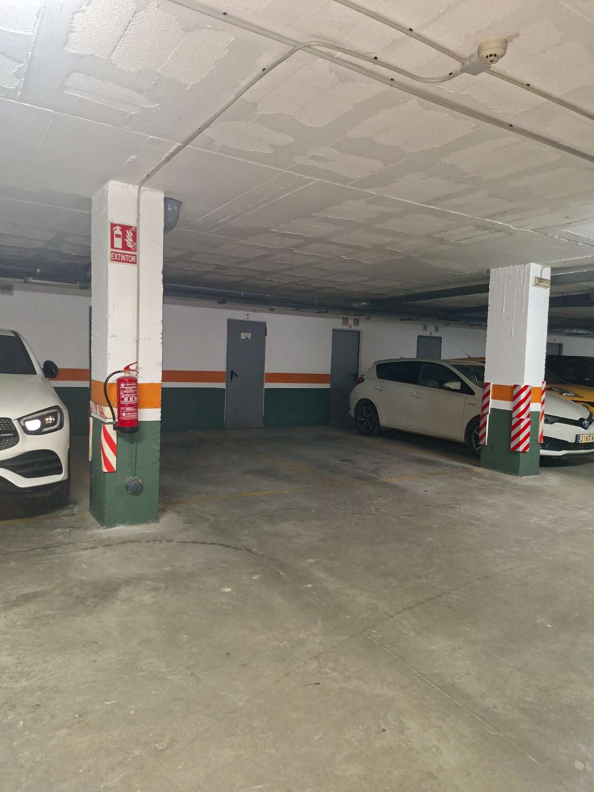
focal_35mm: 23
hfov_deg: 58.9
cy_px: 396
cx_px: 297
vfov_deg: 73.9
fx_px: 526
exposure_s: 1/25
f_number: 1.8
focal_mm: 5.54
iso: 640
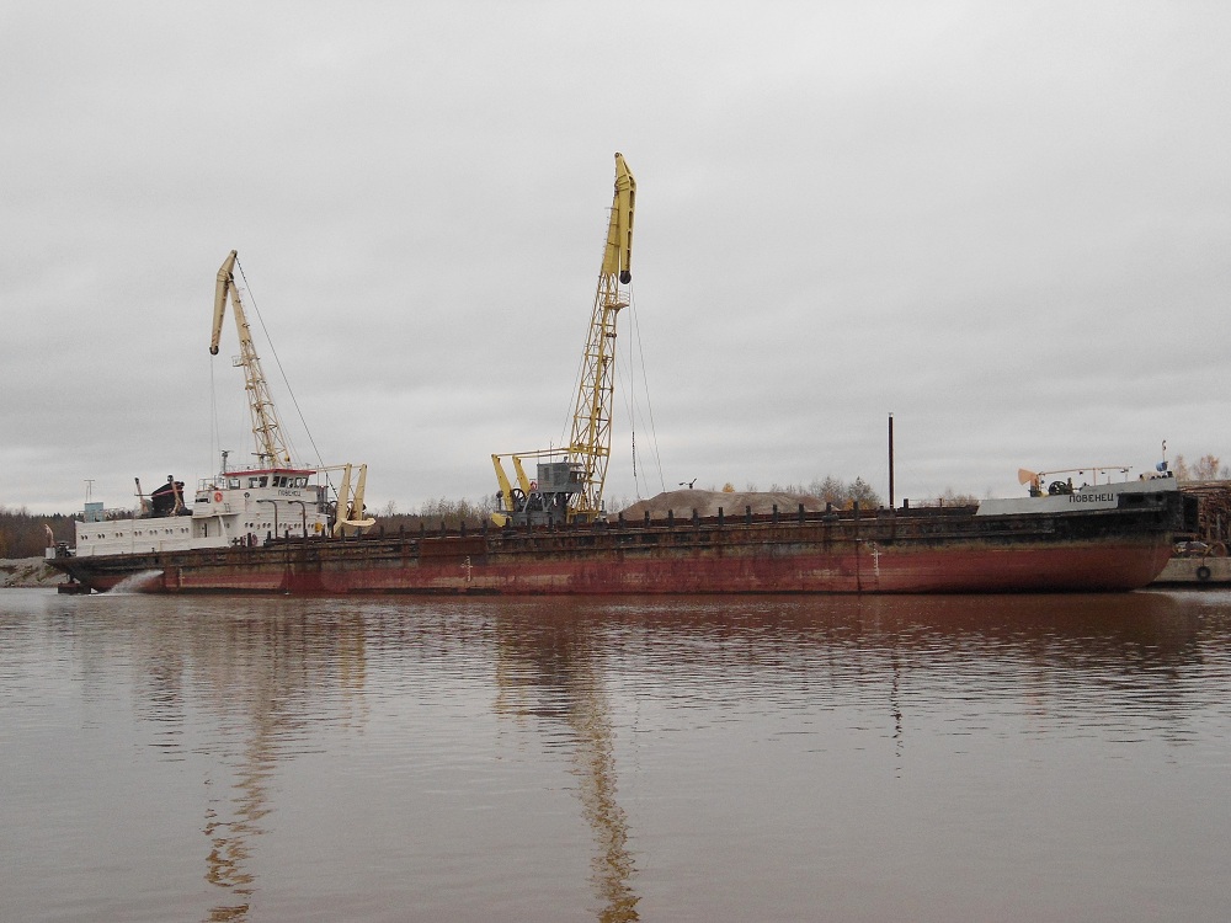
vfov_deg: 32.9
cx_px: 616
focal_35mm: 44
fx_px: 1565
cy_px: 462
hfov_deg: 42.9
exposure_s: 1/250
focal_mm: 7.9
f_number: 3.5
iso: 200
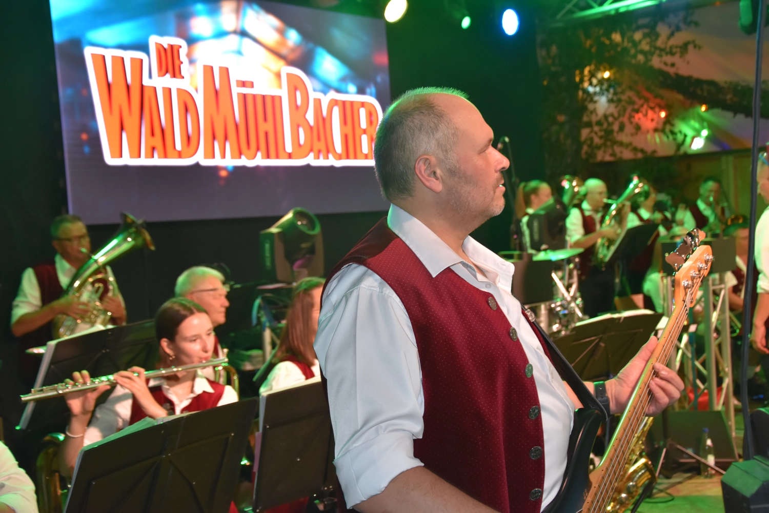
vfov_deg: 25.8
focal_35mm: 52
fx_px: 1121
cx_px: 384
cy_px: 256
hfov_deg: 37.9
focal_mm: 35
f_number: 4.5
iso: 800
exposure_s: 1/60
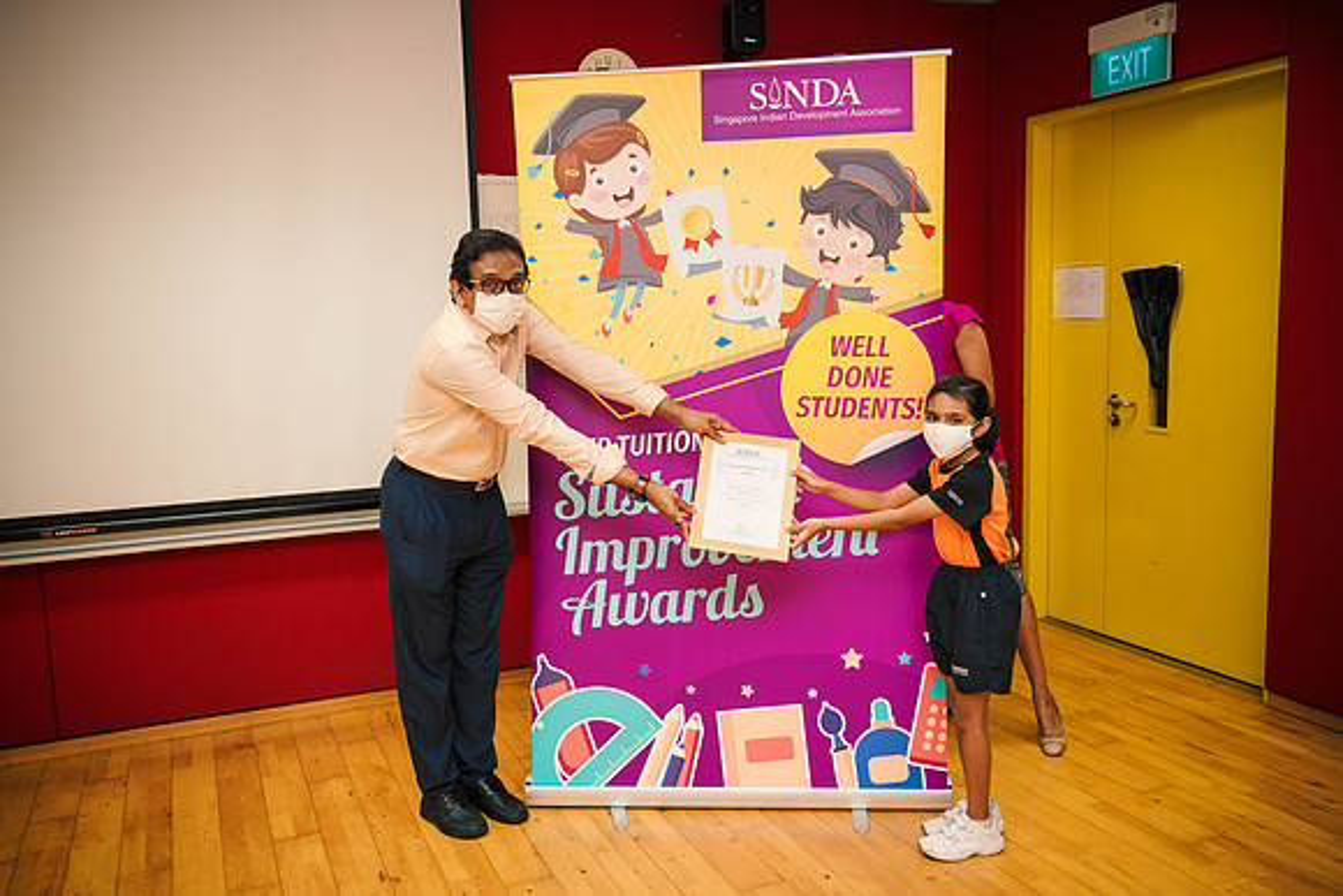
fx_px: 1125
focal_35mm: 30
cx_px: 672
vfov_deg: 43.4
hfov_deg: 61.6
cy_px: 448
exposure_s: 1/125
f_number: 2.2
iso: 400
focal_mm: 14
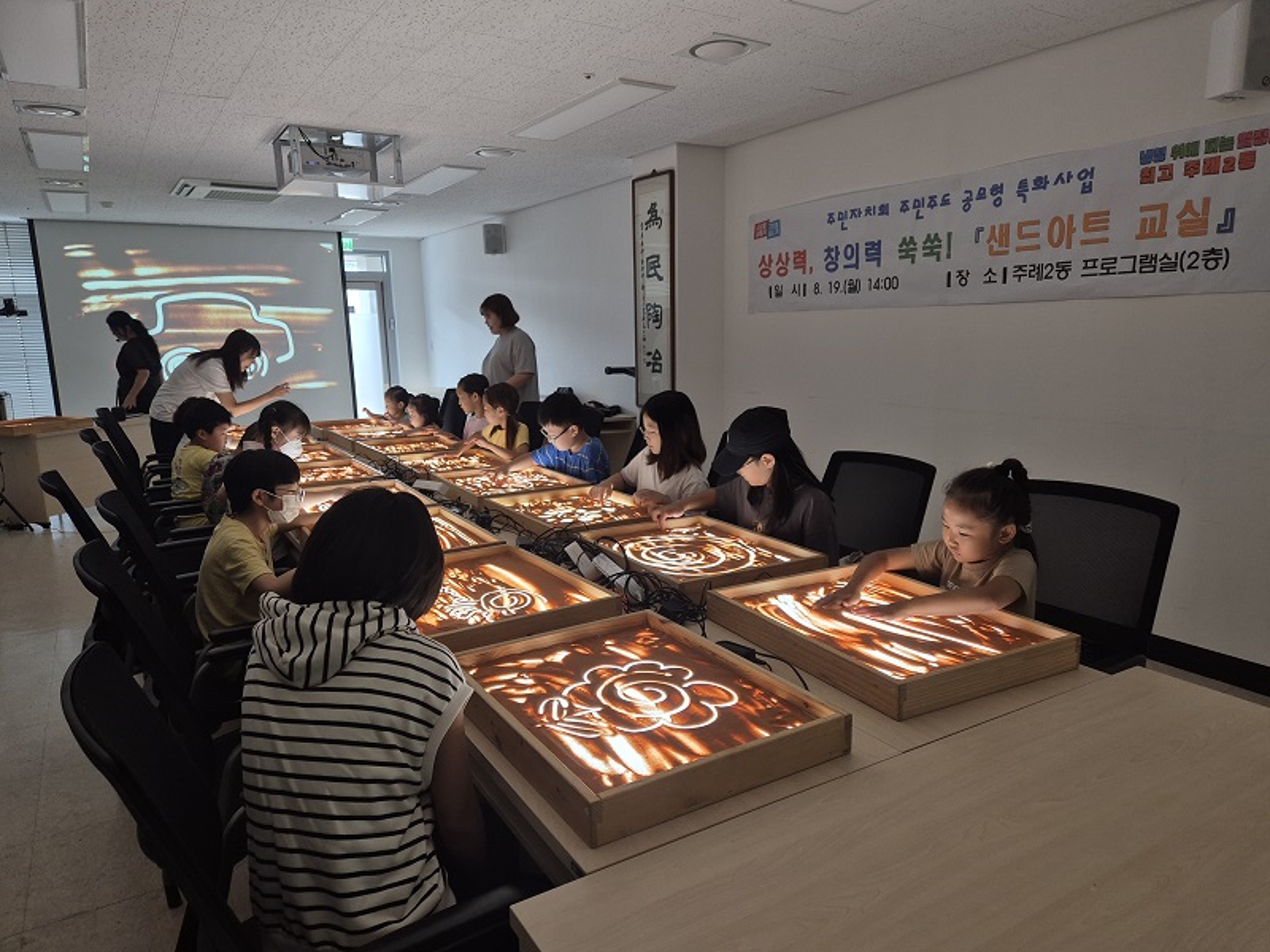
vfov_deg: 58.9
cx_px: 635
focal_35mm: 23
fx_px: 844
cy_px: 476
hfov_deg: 73.9
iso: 100
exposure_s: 1/120
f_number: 1.8
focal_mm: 5.4
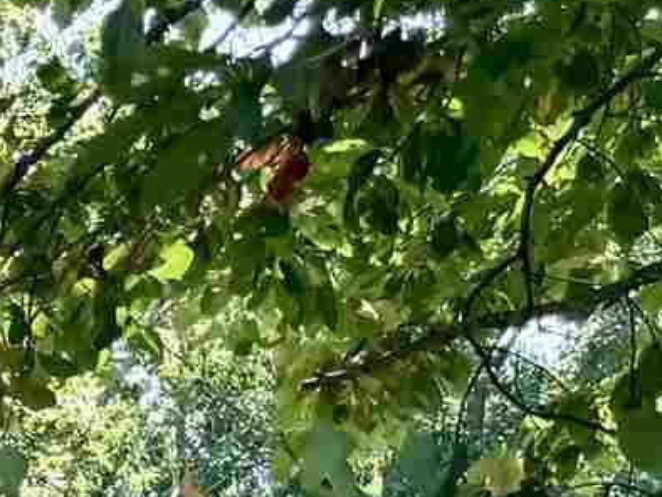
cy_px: 1130
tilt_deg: +0.1
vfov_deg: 7.5
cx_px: -1267
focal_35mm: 187
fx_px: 3578
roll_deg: +1.6
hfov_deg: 8.8
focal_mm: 6.76
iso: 100
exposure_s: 1/831
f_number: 1.78
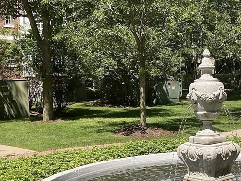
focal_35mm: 60
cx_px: 222
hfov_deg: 30.6
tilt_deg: -5.3
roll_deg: +0.8
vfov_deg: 24.3
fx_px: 418
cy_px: 116
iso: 16
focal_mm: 3
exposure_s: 1/1076
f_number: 1.8
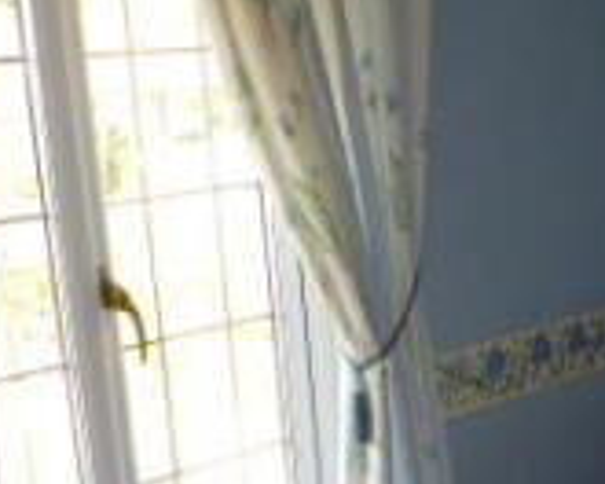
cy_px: 438
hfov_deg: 22.4
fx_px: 1486
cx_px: 548
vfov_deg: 18.2
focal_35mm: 83
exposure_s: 1/60
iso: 200
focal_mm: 4.3
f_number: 3.3
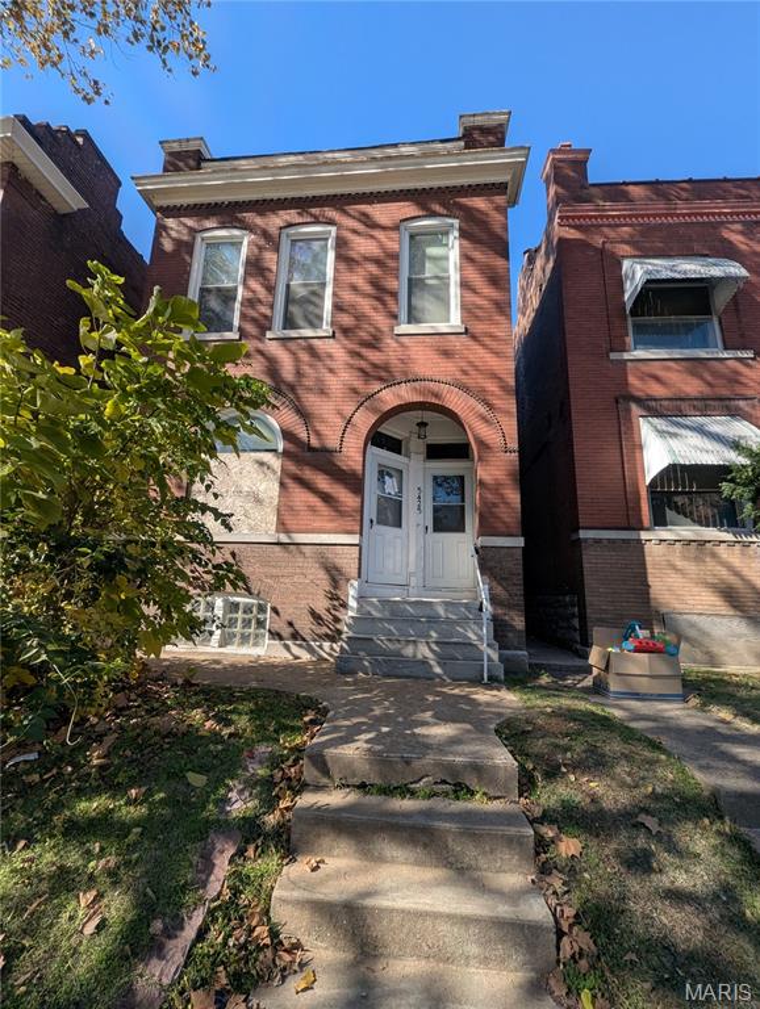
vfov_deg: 106.1
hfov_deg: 90.0
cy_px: 504
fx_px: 380
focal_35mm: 13
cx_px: 380
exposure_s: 1/752
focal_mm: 1.95
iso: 43
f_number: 2.2
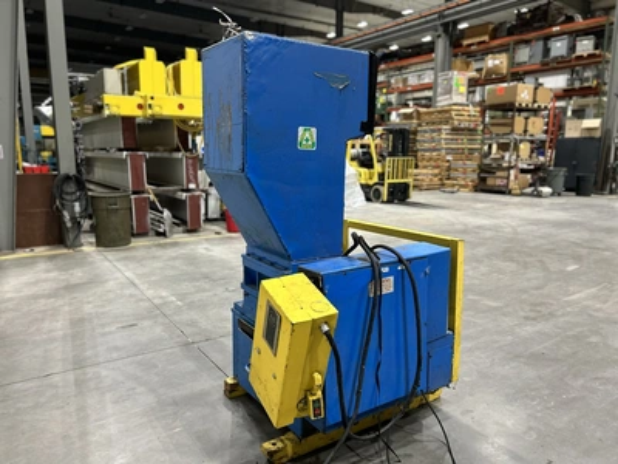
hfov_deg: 67.3
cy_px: 232
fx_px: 464
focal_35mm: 26
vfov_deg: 53.1
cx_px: 309
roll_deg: -0.1
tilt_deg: -9.8
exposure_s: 1/60
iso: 320
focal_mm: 5.7
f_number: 1.5
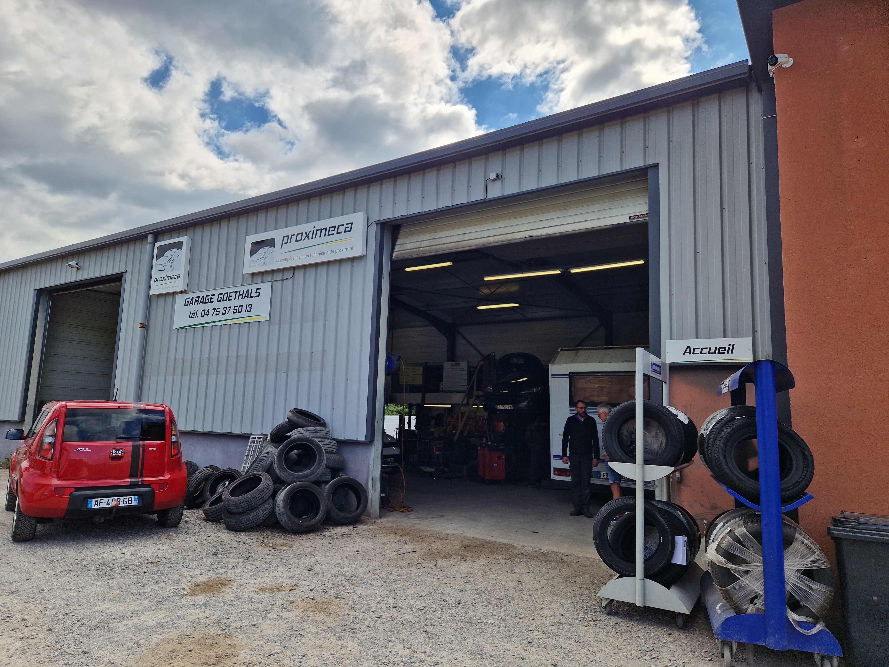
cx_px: 444
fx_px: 591
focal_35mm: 23
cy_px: 334
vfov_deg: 58.9
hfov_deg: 73.9
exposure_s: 1/1812
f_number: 1.8
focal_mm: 5.4
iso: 50
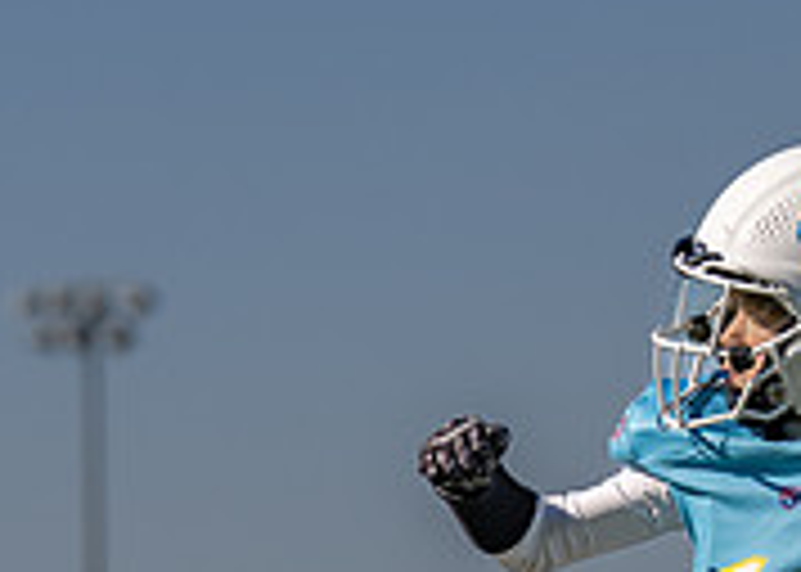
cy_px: 733
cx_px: 890
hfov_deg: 4.3
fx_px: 10756
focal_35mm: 473
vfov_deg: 3.0
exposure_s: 1/4000
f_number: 3.2
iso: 100
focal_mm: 127
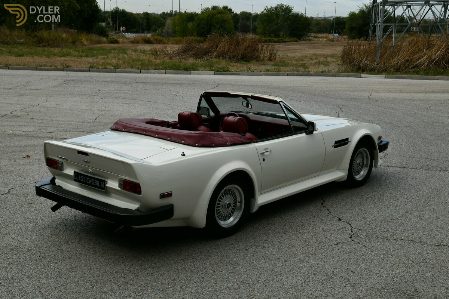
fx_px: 574
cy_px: 150
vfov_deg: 29.2
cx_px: 224
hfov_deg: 42.7
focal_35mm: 46
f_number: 11
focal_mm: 46
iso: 1250
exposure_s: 1/500
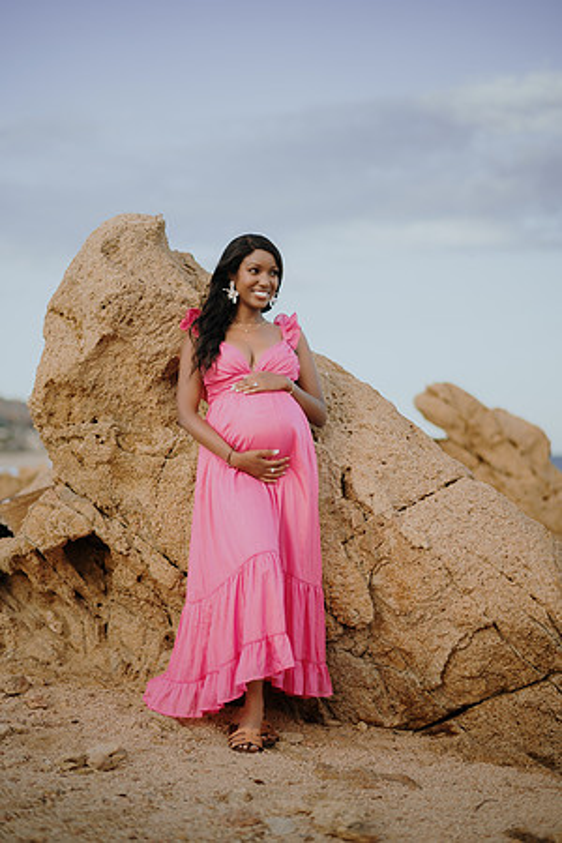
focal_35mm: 58
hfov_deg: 23.4
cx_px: 281
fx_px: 1358
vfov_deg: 34.5
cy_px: 422
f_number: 1.4
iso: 50
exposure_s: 1/2000
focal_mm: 58
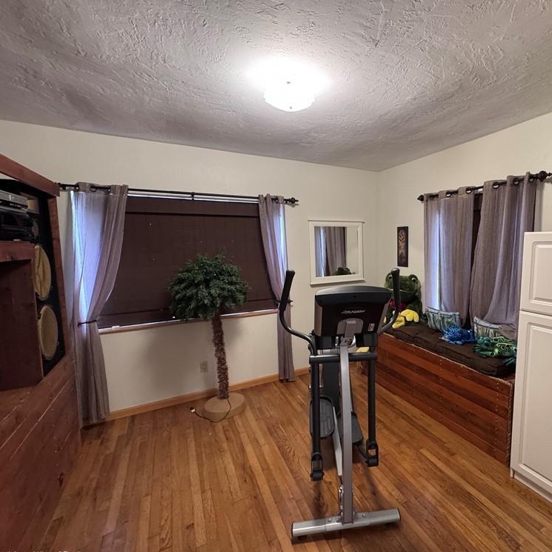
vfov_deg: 84.0
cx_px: 355
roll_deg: -0.3
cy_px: 275
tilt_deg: -4.5
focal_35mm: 17
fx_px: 307
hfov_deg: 81.9
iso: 320
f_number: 2.2
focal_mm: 2.22
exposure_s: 1/60
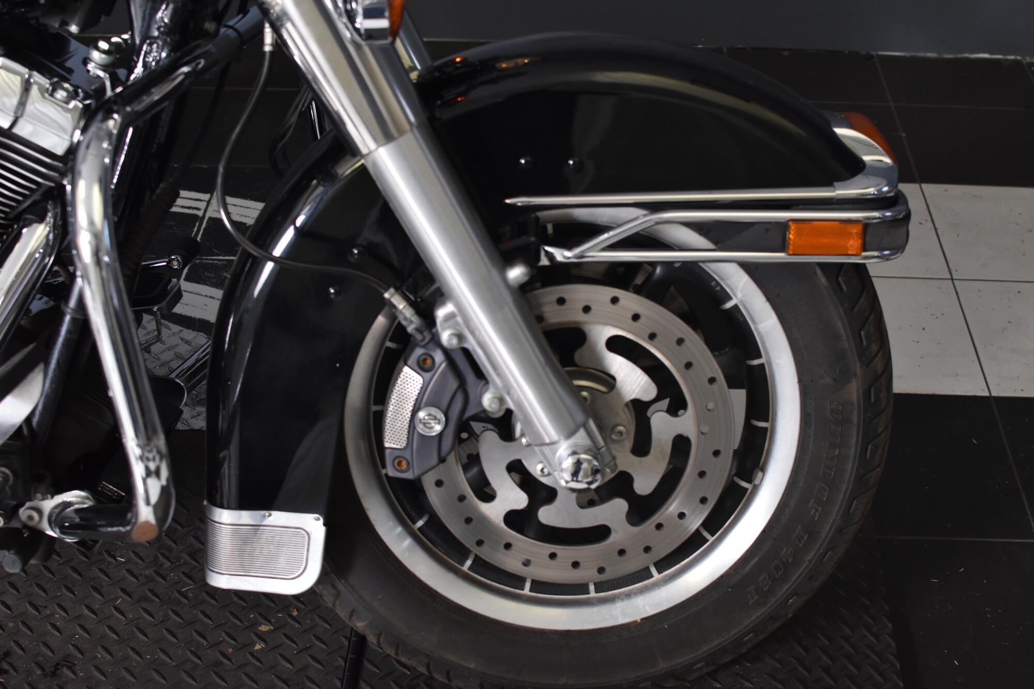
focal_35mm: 52
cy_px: 344
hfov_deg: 37.9
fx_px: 1508
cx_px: 517
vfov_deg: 25.7
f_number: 4.5
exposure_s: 1/160
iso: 800
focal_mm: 35
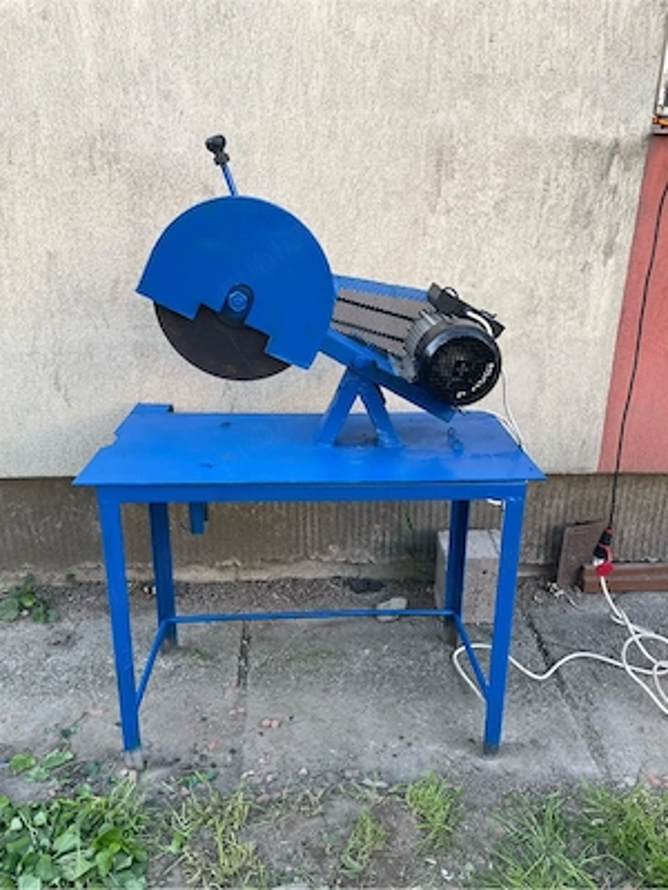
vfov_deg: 67.3
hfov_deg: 53.1
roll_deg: +0.3
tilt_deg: -19.5
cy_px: 445
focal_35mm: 26
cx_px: 334
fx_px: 669
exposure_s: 1/121
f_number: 1.6
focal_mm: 4.2
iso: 80
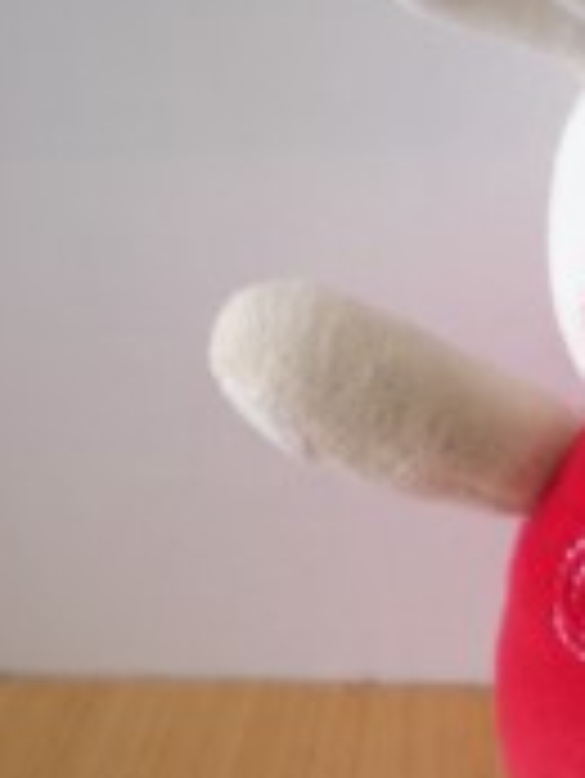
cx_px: 832
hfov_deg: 12.5
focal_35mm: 114
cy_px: 468
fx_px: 2566
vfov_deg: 17.2
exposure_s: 1/64
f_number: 3.1
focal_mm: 6.3
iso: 75
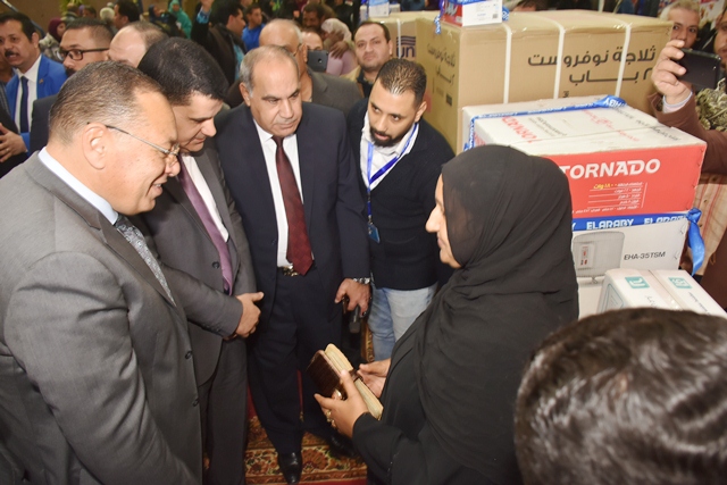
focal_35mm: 27
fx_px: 545
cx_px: 364
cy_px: 242
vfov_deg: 48.0
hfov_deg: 67.4
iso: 720
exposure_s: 1/60
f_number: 4
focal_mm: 18
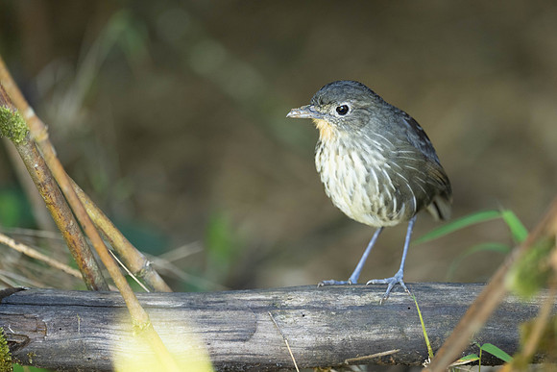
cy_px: 192
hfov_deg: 4.3
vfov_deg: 2.9
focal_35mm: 480
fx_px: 7421
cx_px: 329
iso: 800
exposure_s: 1/320
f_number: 2.8
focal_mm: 400
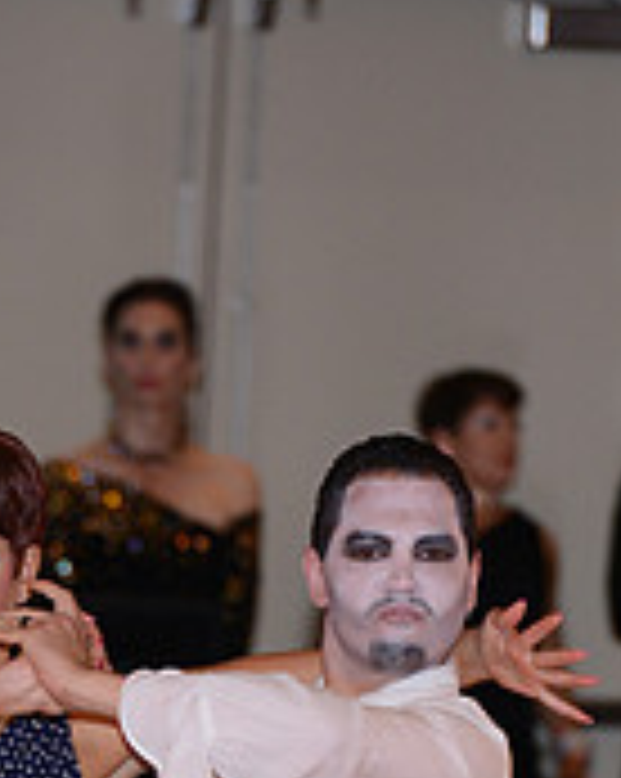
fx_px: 14499
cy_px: 1183
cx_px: 115
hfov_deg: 2.5
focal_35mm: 630
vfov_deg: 3.1
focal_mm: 200
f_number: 4.5
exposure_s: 1/250
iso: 1000
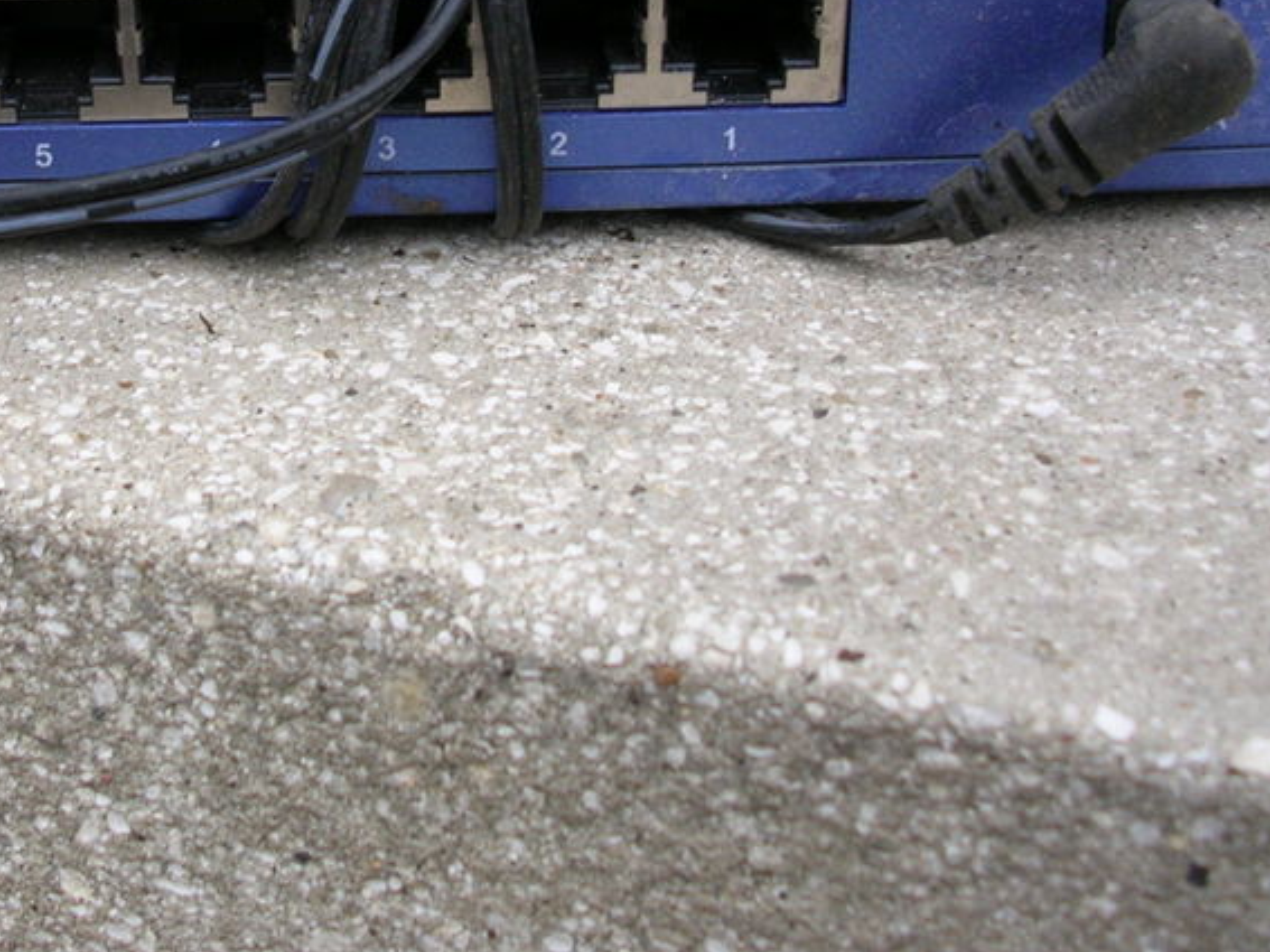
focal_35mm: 67
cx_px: 354
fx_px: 2458
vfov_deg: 21.5
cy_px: 128
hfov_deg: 28.6
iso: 50
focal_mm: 5.8
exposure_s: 1/168
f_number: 2.8
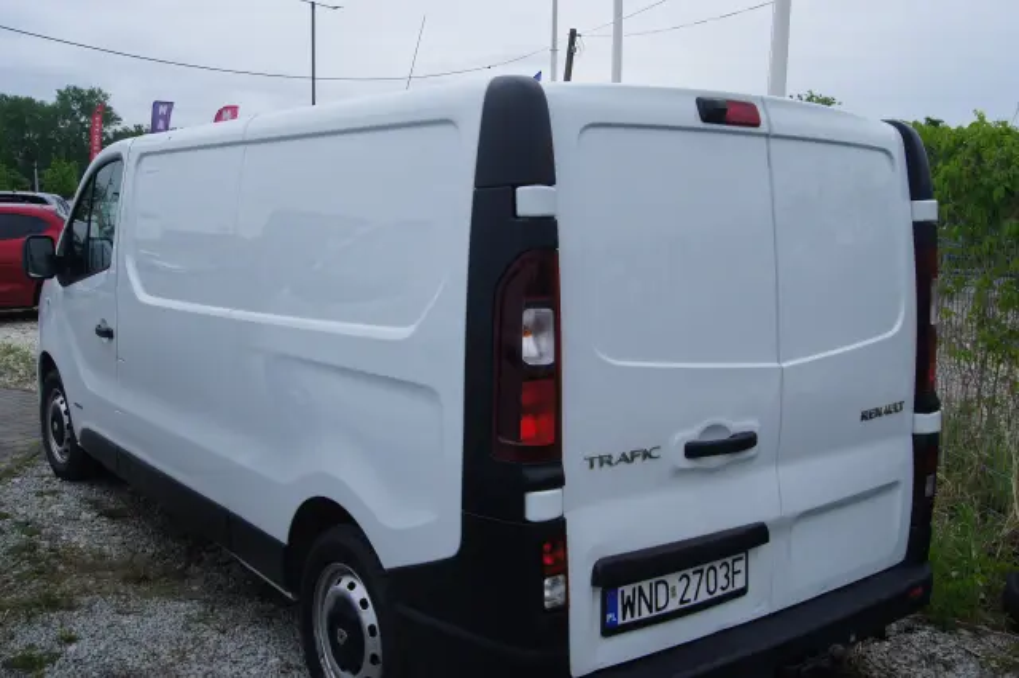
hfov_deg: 53.2
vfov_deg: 36.8
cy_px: 339
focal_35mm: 36
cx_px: 510
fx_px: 1018
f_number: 13
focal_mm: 24
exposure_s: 1/60
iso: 100
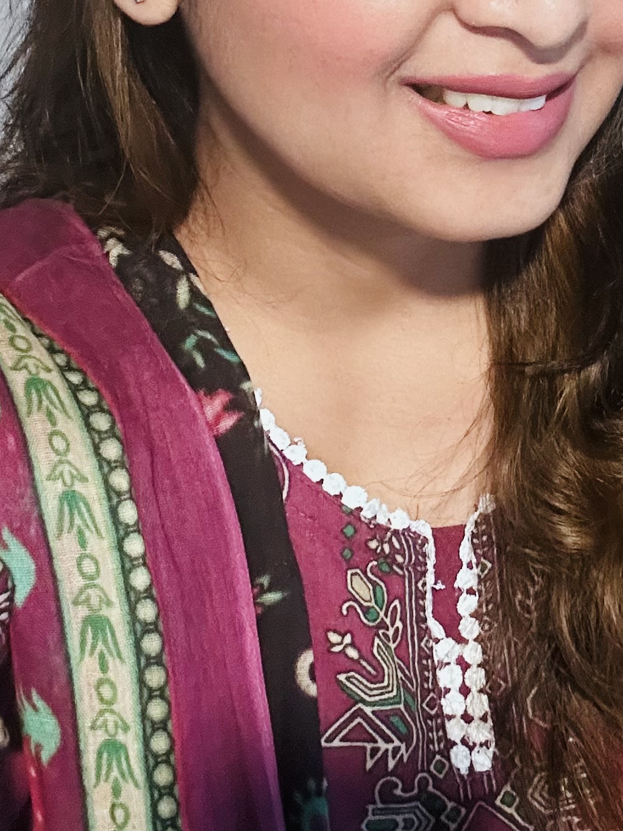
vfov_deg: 28.1
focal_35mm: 68
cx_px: 530
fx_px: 1631
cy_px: 190
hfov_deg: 21.3
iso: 320
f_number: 1.9
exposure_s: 1/40
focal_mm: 2.69
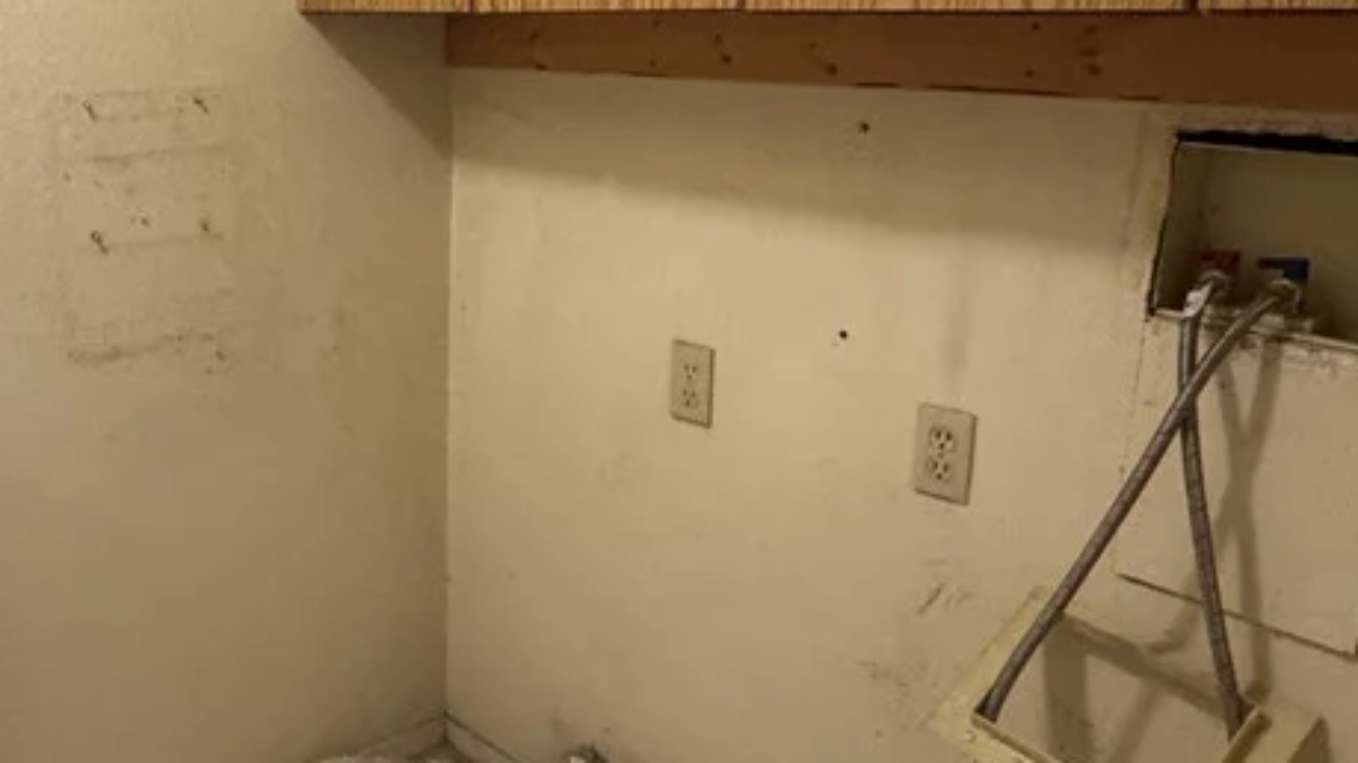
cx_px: 385
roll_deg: -0.4
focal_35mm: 34
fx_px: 1224
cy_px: 302
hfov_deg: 55.9
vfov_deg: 34.5
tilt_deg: -14.1
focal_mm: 2.22
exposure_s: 1/60
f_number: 2.2
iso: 640
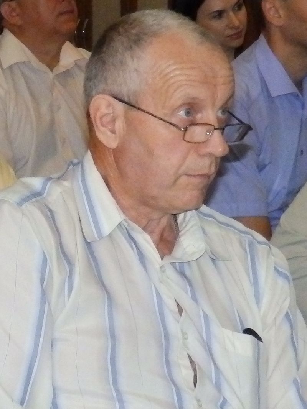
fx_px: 804
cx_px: 154
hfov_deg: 21.6
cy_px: 204
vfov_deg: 28.6
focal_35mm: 68
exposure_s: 1/250
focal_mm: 12.2
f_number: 4.7
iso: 1600
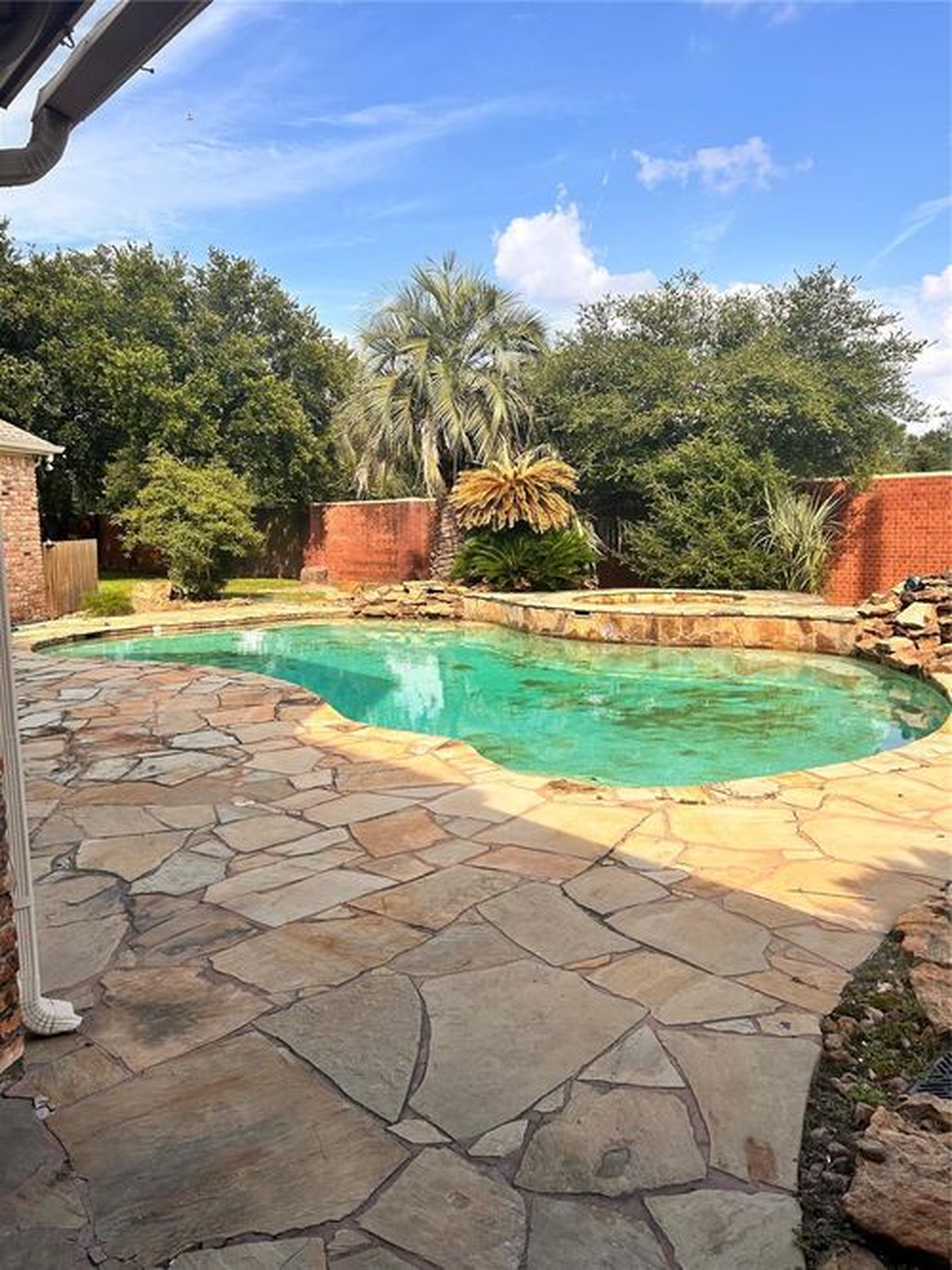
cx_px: 476
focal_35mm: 26
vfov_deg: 67.3
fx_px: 954
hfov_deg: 53.0
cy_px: 635
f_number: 1.5
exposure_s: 1/2123
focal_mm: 5.7
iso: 50
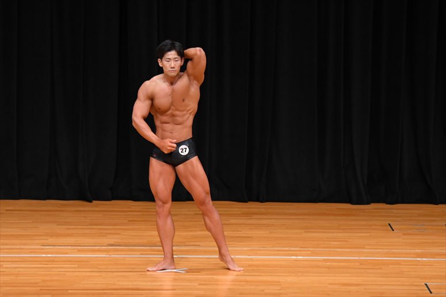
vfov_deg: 6.1
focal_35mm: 225
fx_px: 2786
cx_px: 223
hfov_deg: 9.2
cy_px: 148
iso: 3200
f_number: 5.6
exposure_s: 1/400
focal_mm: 150
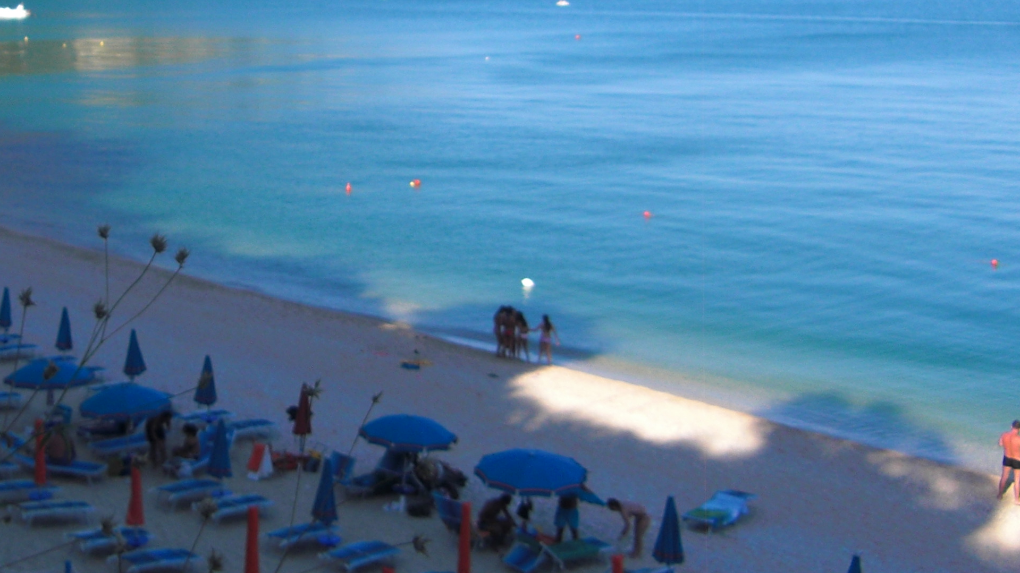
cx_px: 292
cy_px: 165
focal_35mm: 58
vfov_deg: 20.6
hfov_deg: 35.4
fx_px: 1569
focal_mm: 4.9
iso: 50
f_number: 7
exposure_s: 1/125
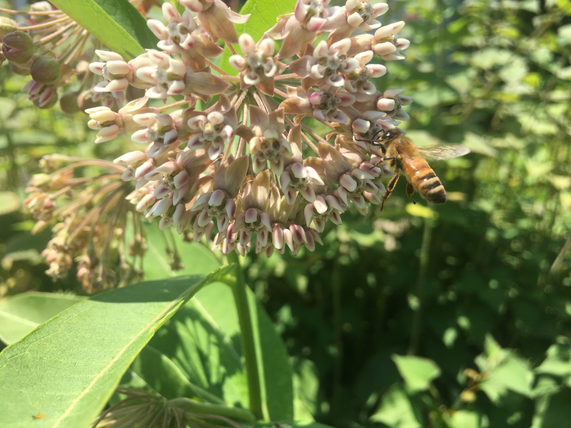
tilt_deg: -17.6
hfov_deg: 61.7
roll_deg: -1.6
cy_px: 214
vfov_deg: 48.2
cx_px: 286
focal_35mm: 29
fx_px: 478
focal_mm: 4.15
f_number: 2.2
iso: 25
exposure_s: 1/962
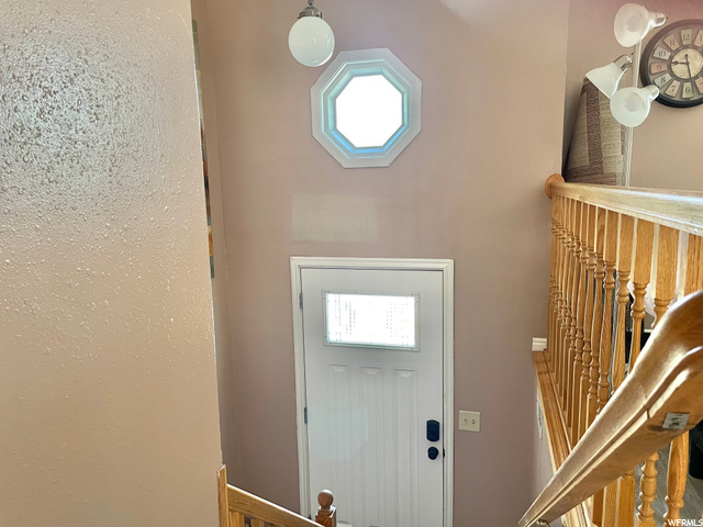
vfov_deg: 53.1
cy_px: 264
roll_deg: +1.1
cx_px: 352
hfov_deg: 67.3
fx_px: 528
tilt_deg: -9.4
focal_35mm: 26
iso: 250
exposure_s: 1/60
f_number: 1.6
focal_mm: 4.2
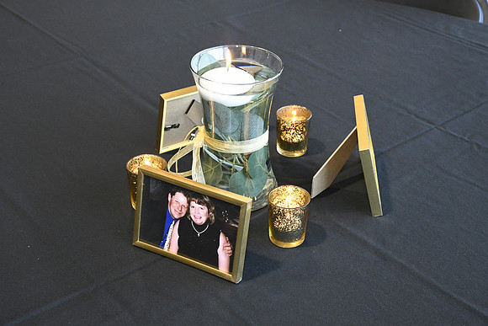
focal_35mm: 62
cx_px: 244
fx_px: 841
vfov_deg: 21.9
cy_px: 163
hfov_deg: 32.4
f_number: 11
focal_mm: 62
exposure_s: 1/60
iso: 6400
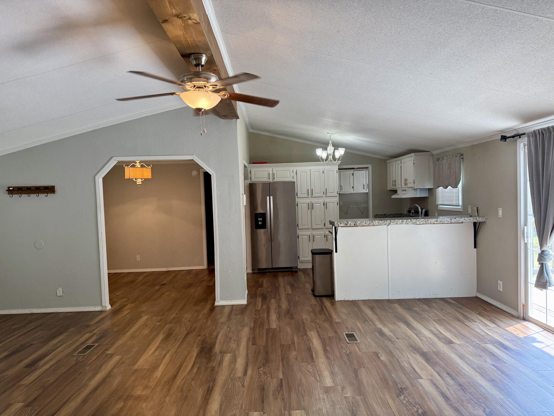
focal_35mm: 24
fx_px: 384
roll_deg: +1.8
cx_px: 277
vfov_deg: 56.8
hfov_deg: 71.6
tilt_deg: -0.7
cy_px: 208
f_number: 1.78
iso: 100
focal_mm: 6.76
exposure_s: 1/120
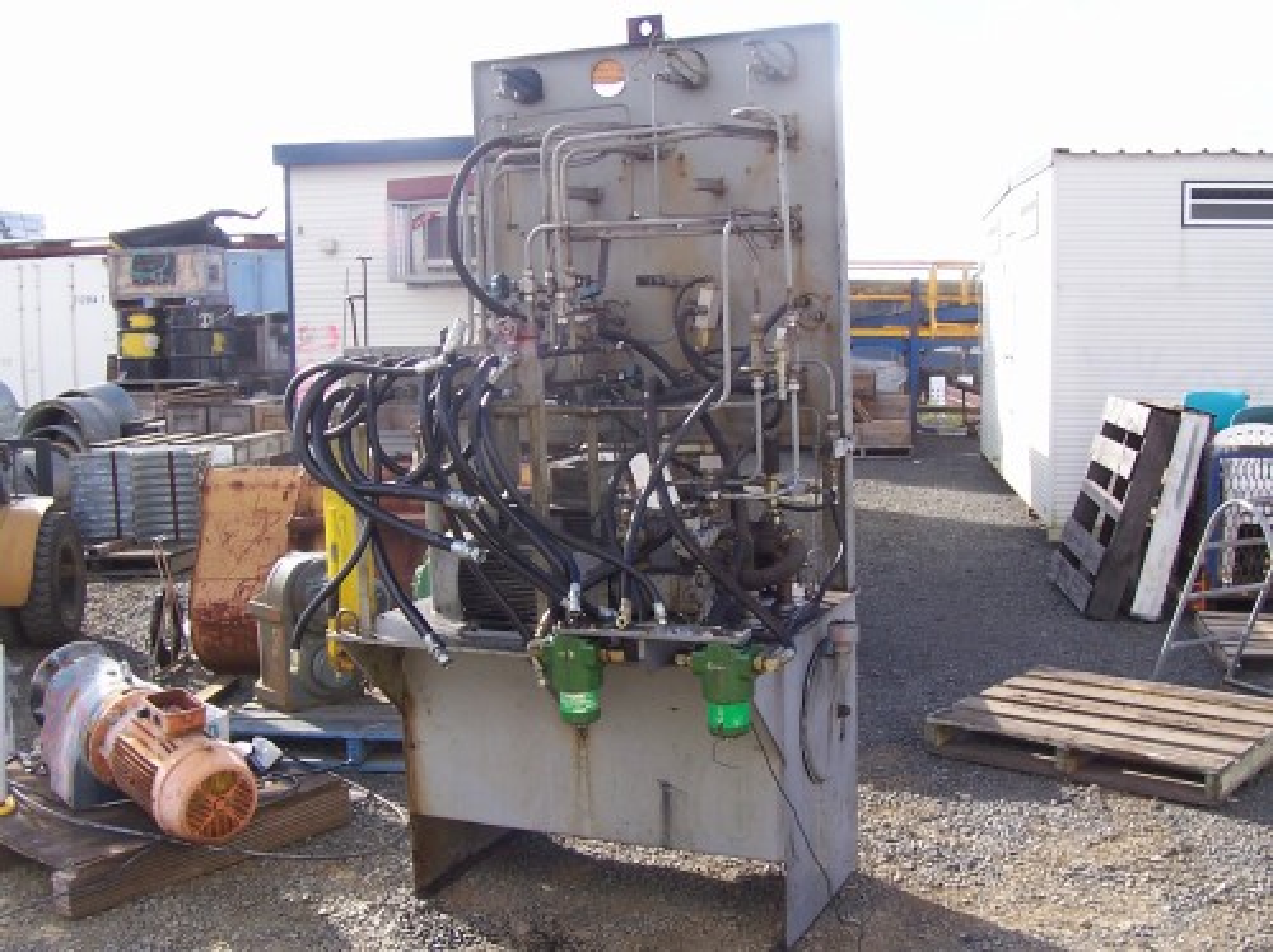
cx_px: 636
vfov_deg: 41.7
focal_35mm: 34
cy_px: 476
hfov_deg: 54.0
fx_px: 1249
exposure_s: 1/137
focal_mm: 5.6
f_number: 5.23
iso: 80
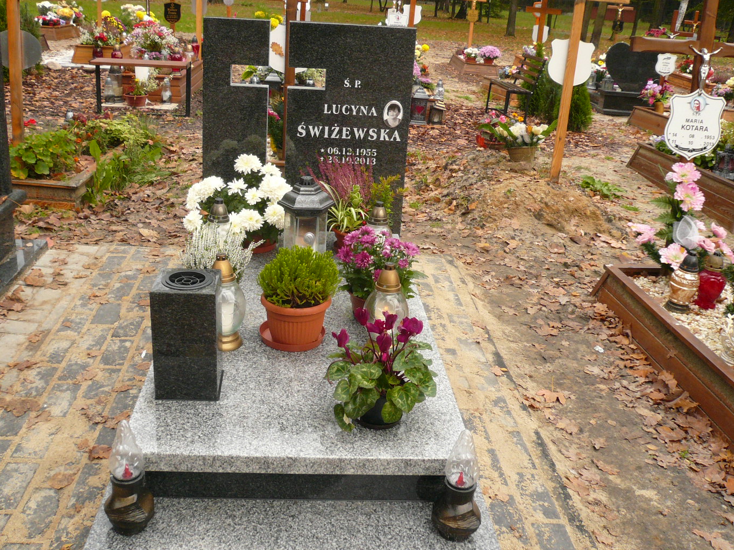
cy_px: 249
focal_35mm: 34
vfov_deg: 41.8
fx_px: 721
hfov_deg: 53.9
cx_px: 358
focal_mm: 4.6
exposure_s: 1/250
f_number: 2.8
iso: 100
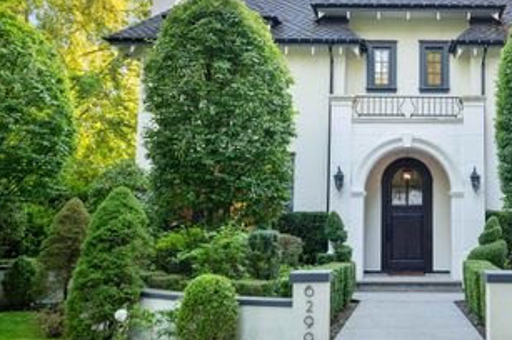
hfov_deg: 42.4
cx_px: 414
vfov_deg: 30.4
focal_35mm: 44
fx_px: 625
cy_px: 142
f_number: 6.3
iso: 125
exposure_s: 1/20
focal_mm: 27
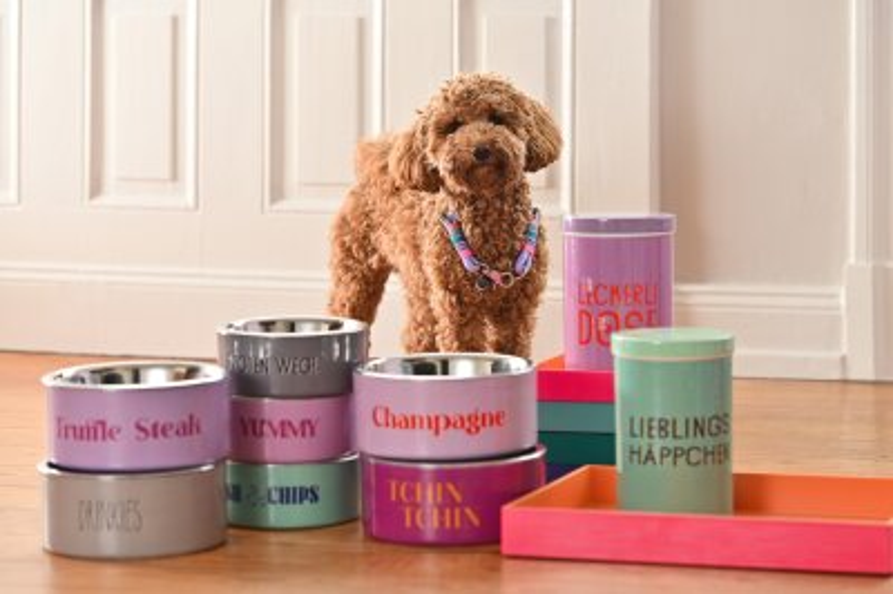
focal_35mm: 122
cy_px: 297
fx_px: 3024
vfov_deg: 11.2
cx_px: 446
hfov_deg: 16.8
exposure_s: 1/125
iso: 200
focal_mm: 122
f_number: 4
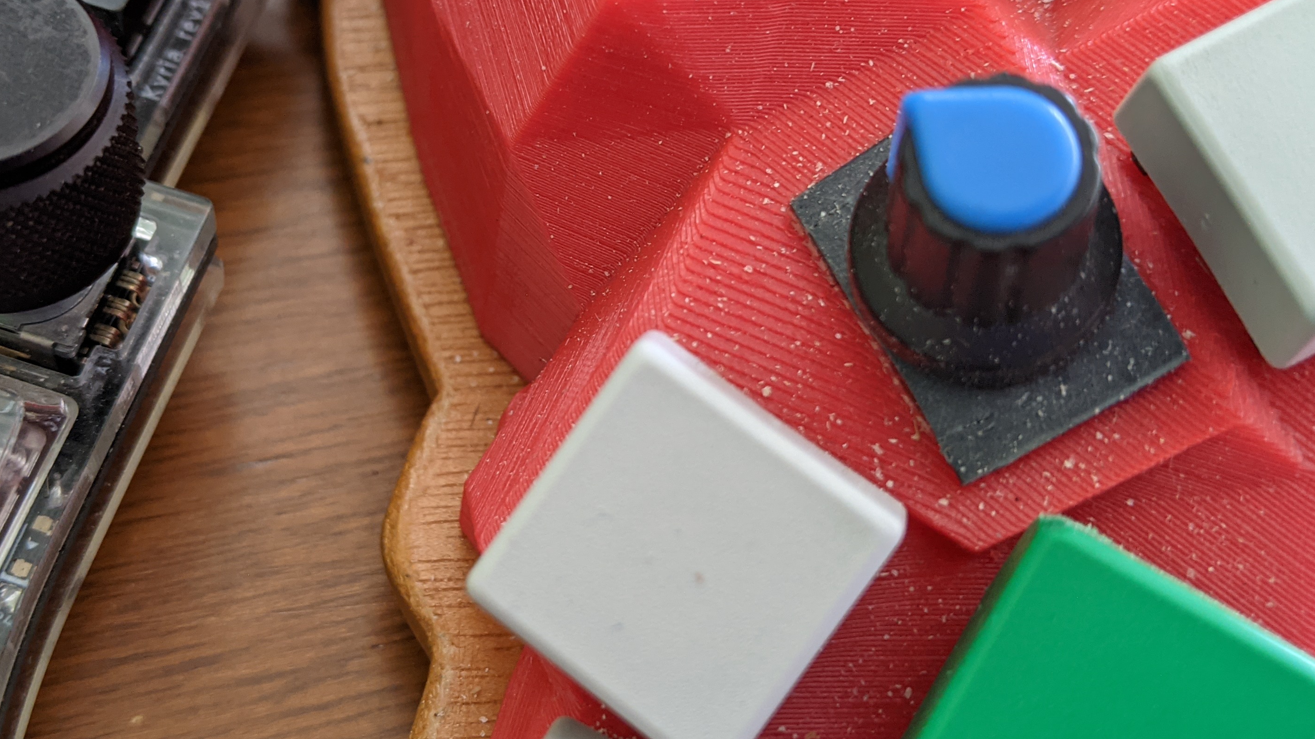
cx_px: 509
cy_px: 303
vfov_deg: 28.3
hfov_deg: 48.0
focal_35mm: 42
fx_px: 1464
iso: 159
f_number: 1.8
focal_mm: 4.44
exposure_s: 1/25
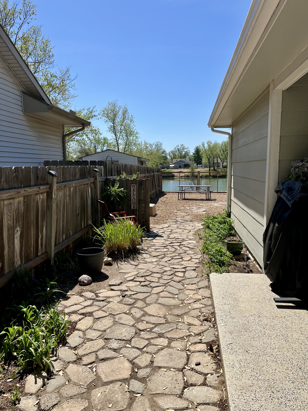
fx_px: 308
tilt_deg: -11.1
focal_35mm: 26
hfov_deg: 53.1
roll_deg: +1.9
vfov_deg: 67.3
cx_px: 154
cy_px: 206
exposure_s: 1/4484
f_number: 1.6
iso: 50
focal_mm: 5.1
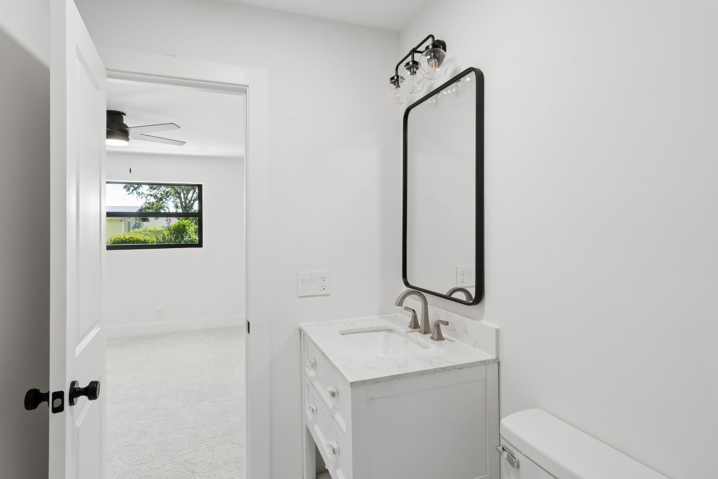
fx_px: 359
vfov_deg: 67.4
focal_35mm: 18
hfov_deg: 90.0
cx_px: 359
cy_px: 240
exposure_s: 1/15
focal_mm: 12
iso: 200
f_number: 9
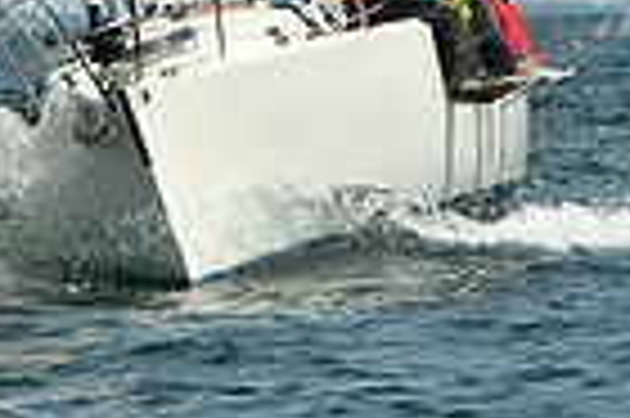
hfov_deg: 2.5
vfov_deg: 1.7
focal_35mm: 829
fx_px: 14490
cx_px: 212
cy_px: -205
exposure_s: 1/1000
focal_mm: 200
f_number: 11
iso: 320
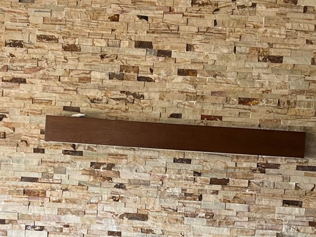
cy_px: 199
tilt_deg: -5.0
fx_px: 794
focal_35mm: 87
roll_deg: -3.4
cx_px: 130
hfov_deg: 22.5
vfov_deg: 16.8
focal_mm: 5.7
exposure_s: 1/60
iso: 80
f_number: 1.5
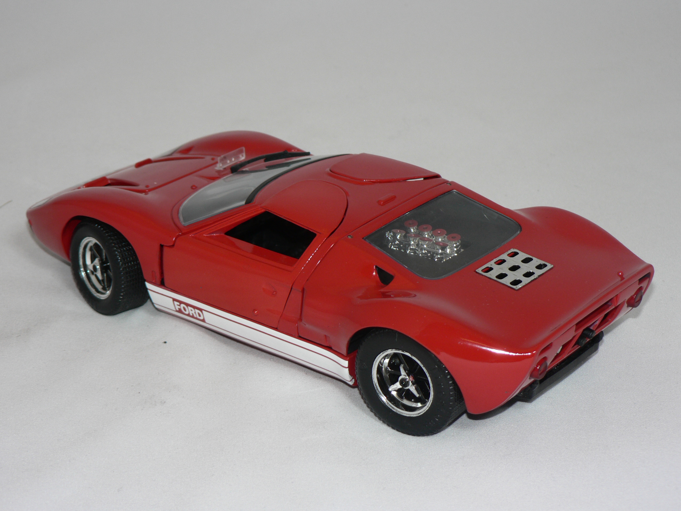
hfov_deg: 23.3
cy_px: 256
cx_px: 340
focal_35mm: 84
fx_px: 1653
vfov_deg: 17.6
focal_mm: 14
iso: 80
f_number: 3.2
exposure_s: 1/60
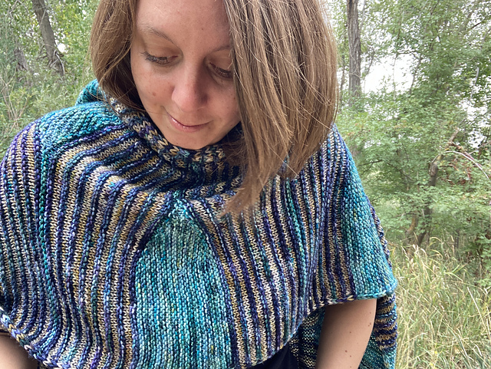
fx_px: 454
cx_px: 246
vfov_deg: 44.2
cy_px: 184
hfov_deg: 56.8
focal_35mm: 32
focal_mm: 2.87
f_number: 2.2
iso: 80
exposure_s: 1/64
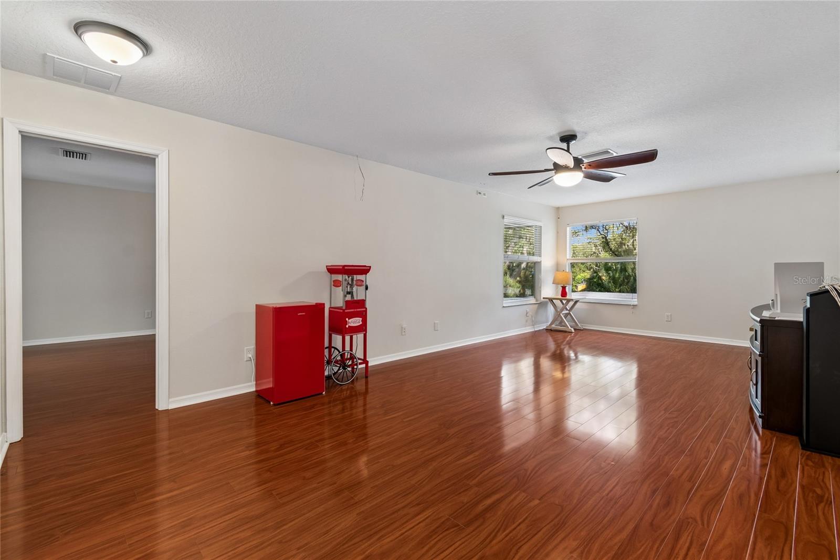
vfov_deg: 77.3
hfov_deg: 100.4
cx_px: 420
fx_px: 350
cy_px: 280
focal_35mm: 15
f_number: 7.1
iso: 100
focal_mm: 10
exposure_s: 1/2
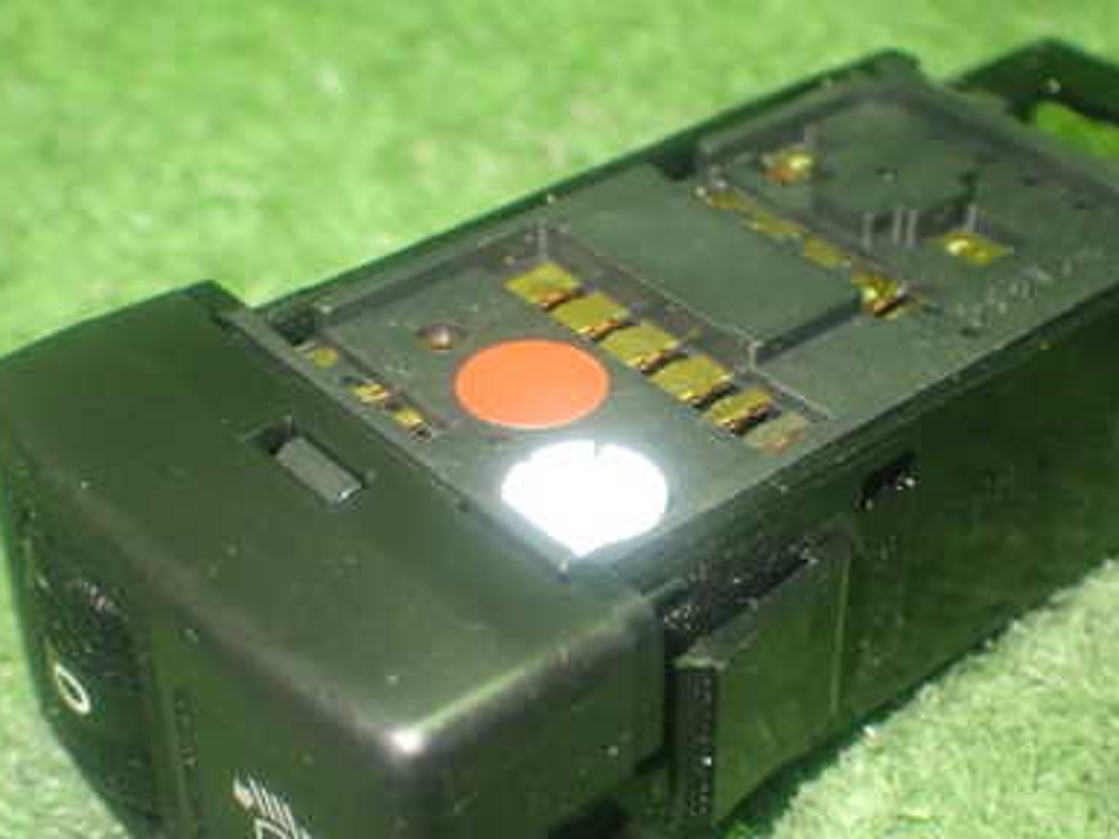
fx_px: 2069
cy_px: 469
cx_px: 653
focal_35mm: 64
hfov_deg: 30.2
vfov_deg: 22.9
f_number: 2.8
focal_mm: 7.31
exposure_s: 1/25
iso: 800
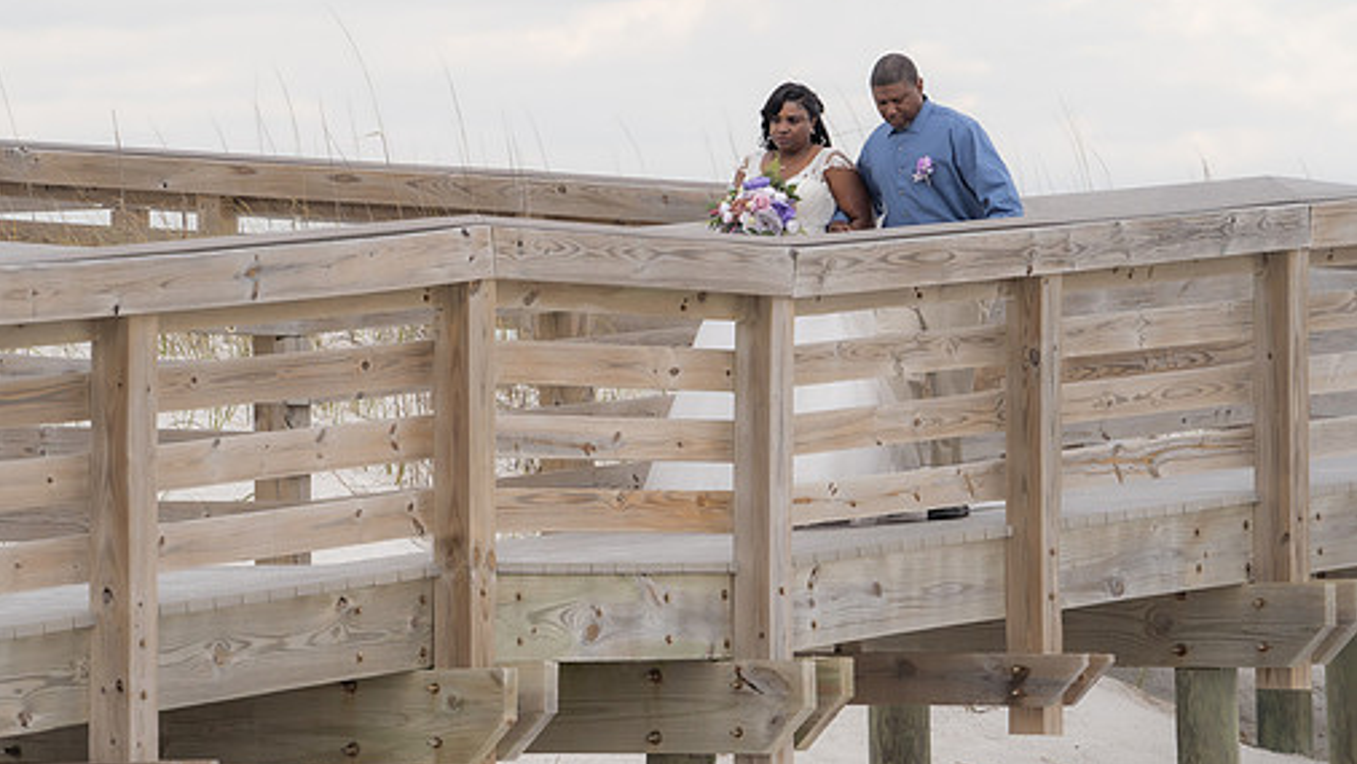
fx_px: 8638
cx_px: 582
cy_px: 371
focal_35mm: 240
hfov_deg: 9.0
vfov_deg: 5.1
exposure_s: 1/320
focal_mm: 200
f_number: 7.1
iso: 640
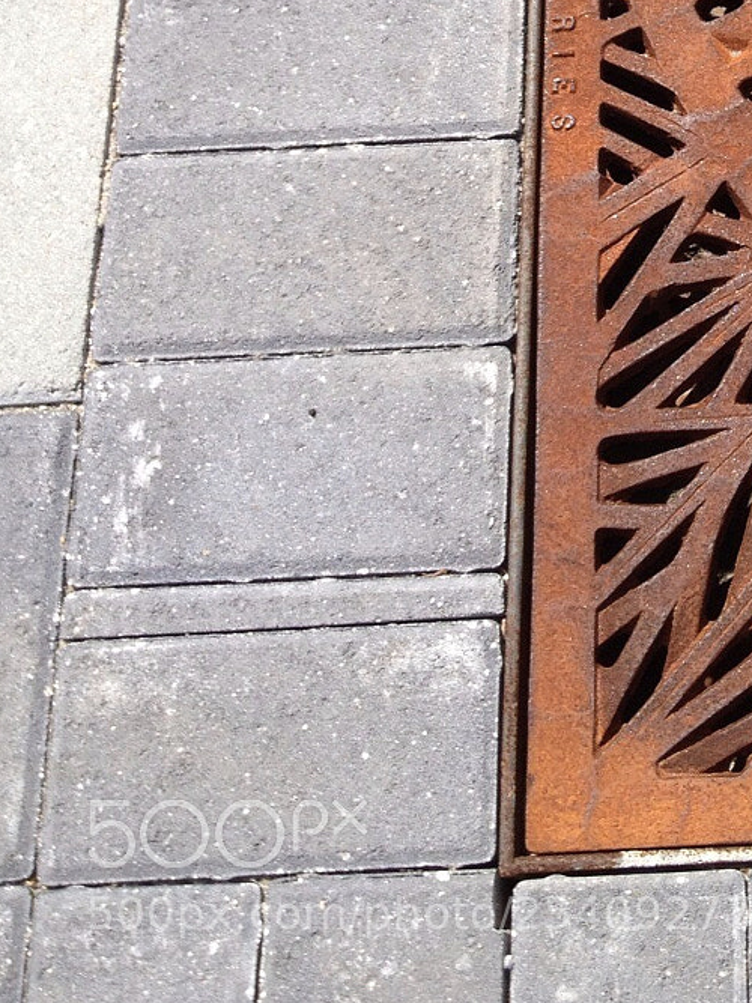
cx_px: 896
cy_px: -171
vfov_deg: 21.7
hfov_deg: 16.8
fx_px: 2434
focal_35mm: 84
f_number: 2.4
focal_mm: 4.28
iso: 64
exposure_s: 1/1284
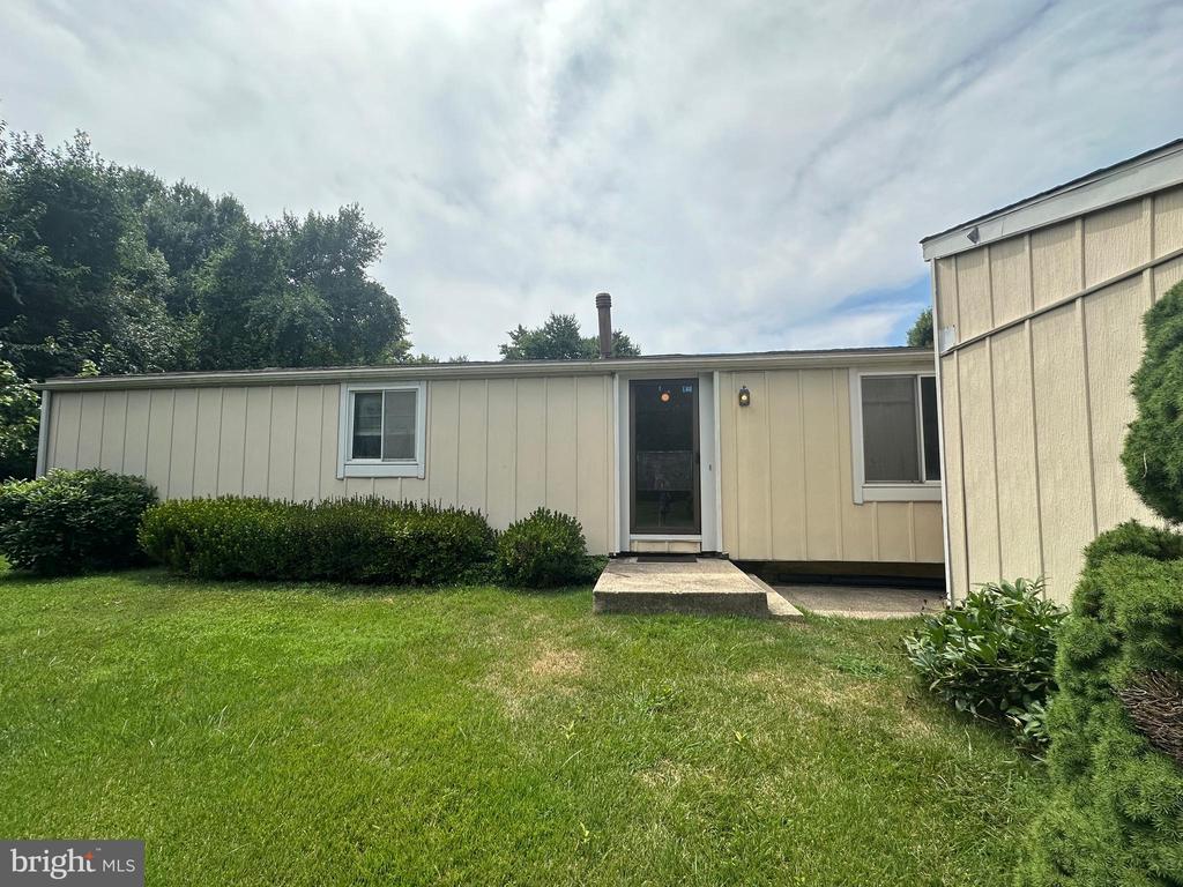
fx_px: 478
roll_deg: -0.1
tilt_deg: +4.4
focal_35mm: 14
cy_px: 444
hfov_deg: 102.1
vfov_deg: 85.7
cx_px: 592
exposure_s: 1/2020
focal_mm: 2.22
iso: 50
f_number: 2.2
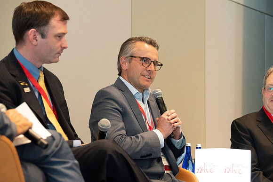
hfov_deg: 11.0
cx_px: 136
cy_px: 91
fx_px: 1418
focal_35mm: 187
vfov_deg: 7.3
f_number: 5.6
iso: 5000
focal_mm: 125
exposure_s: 1/60
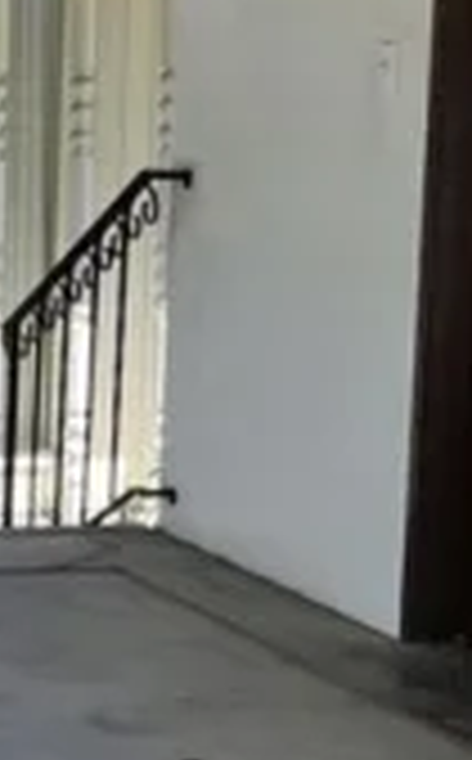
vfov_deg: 17.1
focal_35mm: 122
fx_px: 2522
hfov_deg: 8.6
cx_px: -1023
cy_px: 382
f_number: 1.6
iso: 32
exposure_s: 1/759
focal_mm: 4.2
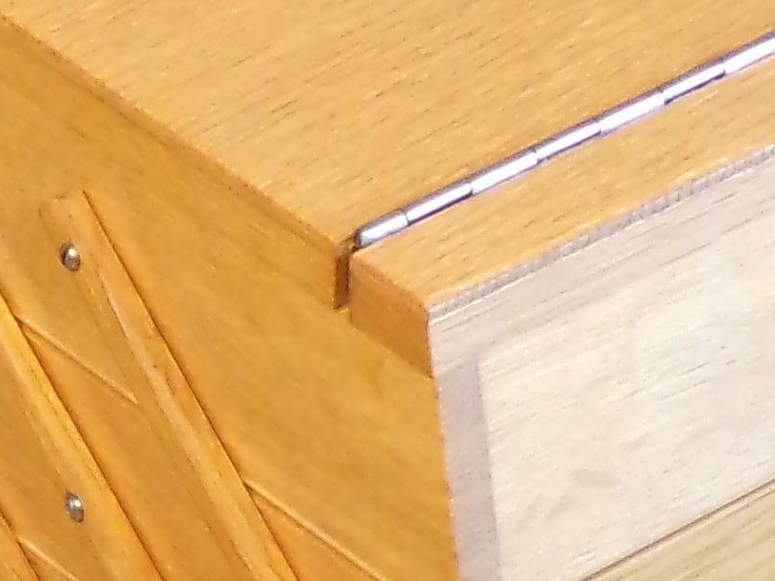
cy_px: 320
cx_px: 262
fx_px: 6201
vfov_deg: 5.4
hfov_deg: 7.1
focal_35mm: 277
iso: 400
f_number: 3.5
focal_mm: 8.7
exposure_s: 1/10
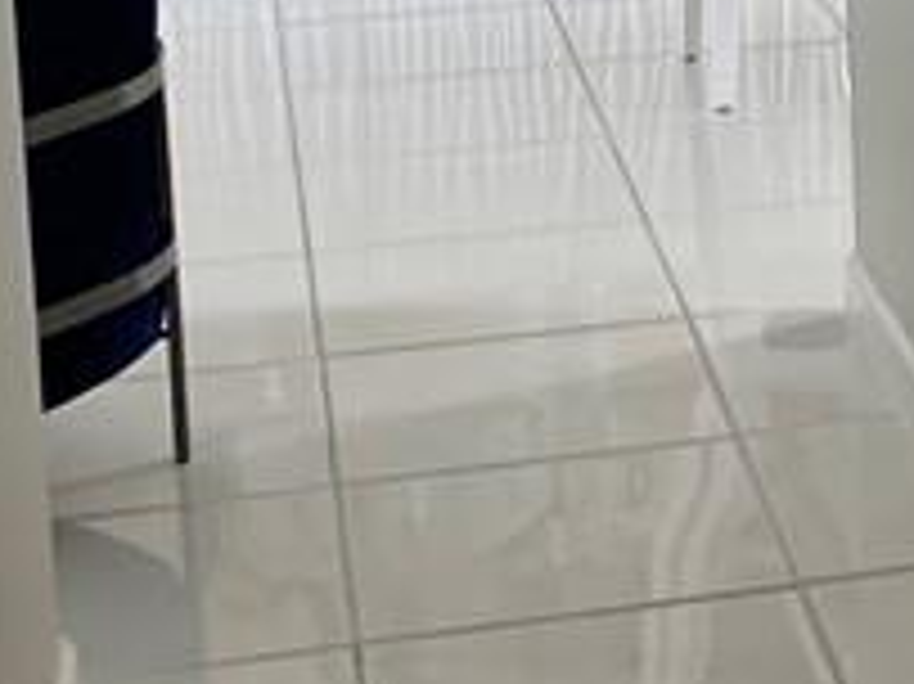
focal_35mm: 131
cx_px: 1409
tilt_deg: -10.4
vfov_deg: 11.0
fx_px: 3457
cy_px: -220
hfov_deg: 14.0
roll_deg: -0.1
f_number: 1.8
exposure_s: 1/60
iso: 320
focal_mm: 4.25
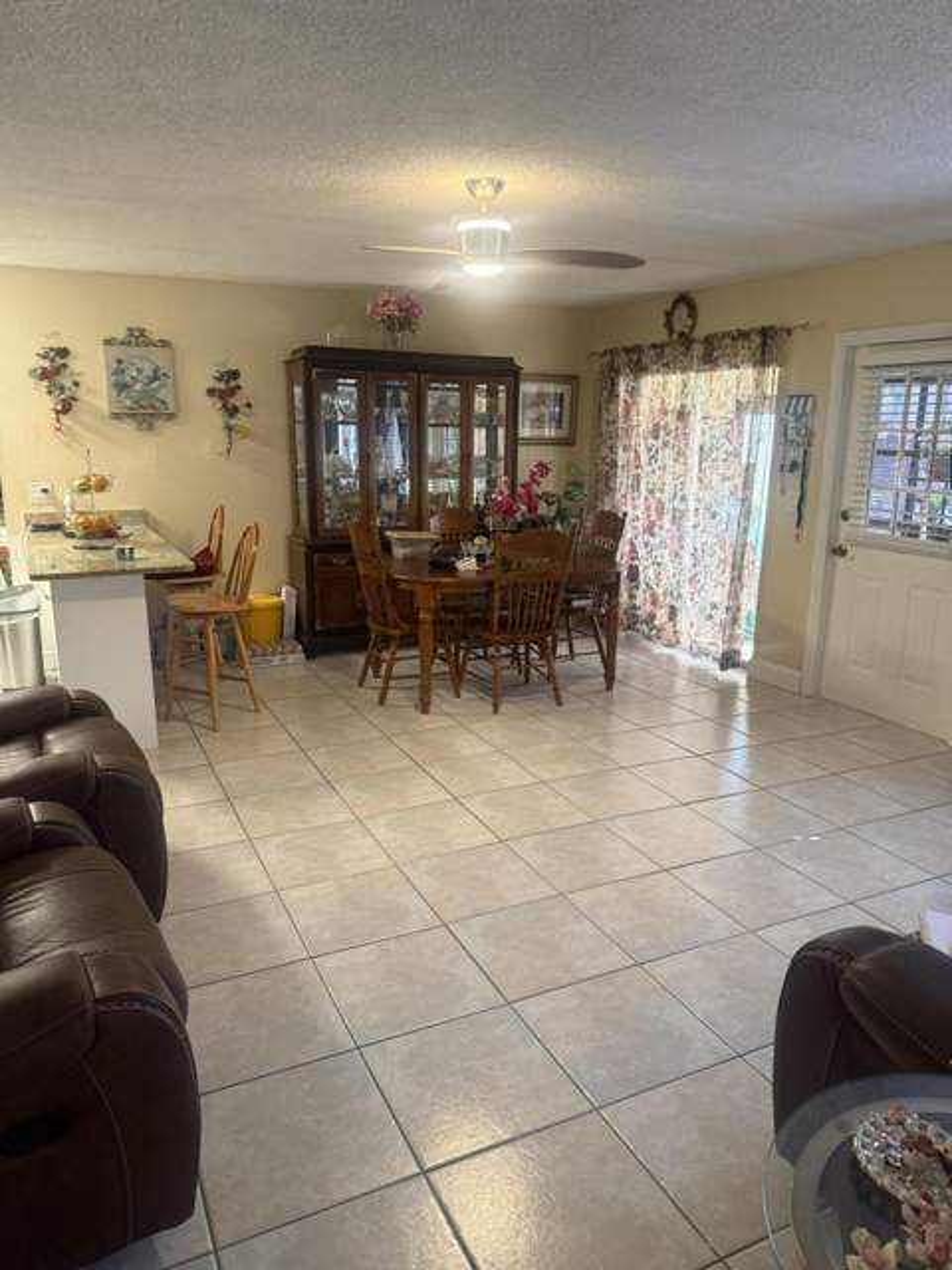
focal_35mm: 24
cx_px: 476
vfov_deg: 71.6
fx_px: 880
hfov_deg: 56.8
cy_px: 635
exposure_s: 1/60
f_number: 1.78
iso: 320
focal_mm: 6.76
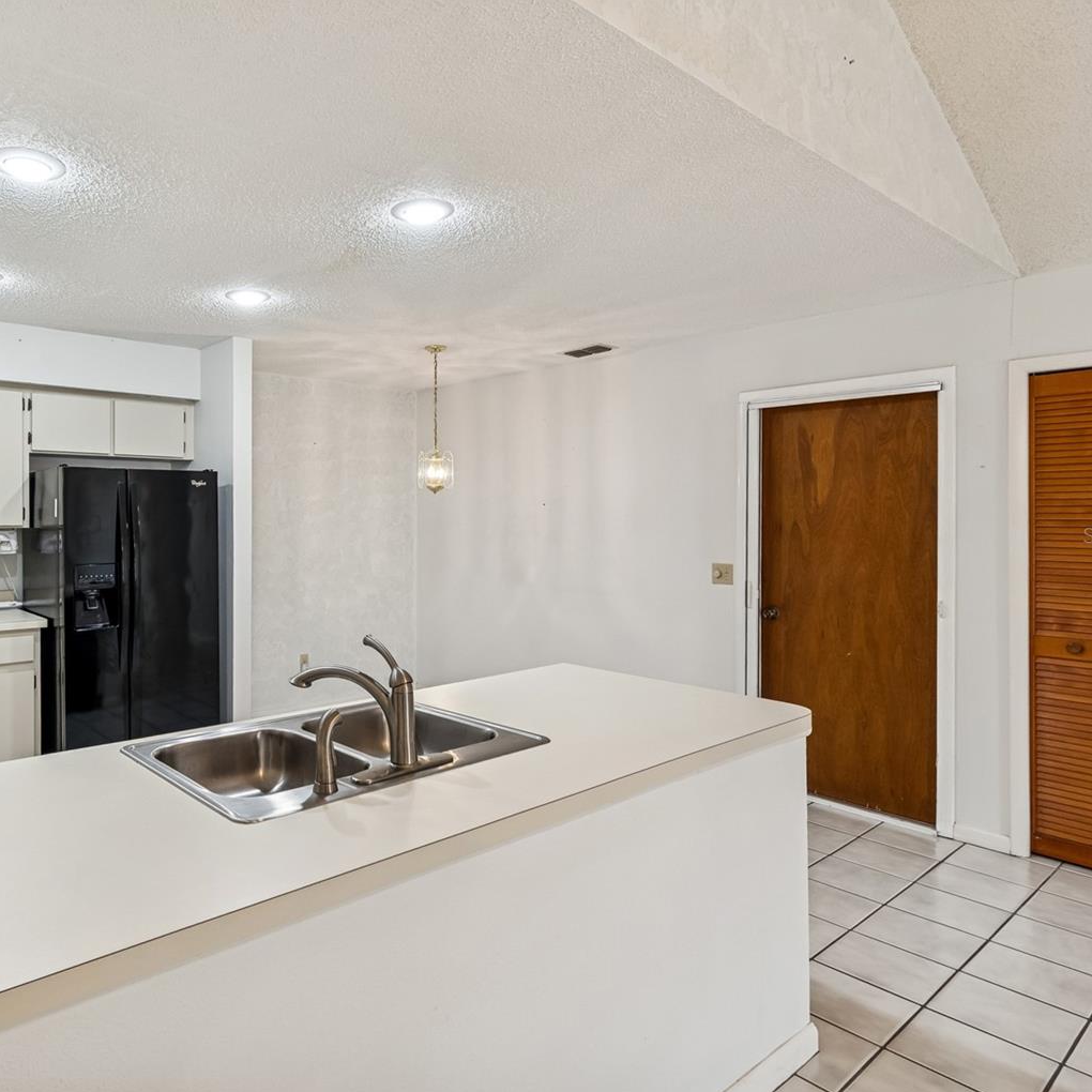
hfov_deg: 71.5
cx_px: 322
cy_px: 535
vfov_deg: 74.8
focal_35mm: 20
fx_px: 714
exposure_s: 1/10
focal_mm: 10
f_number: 7.1
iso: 100
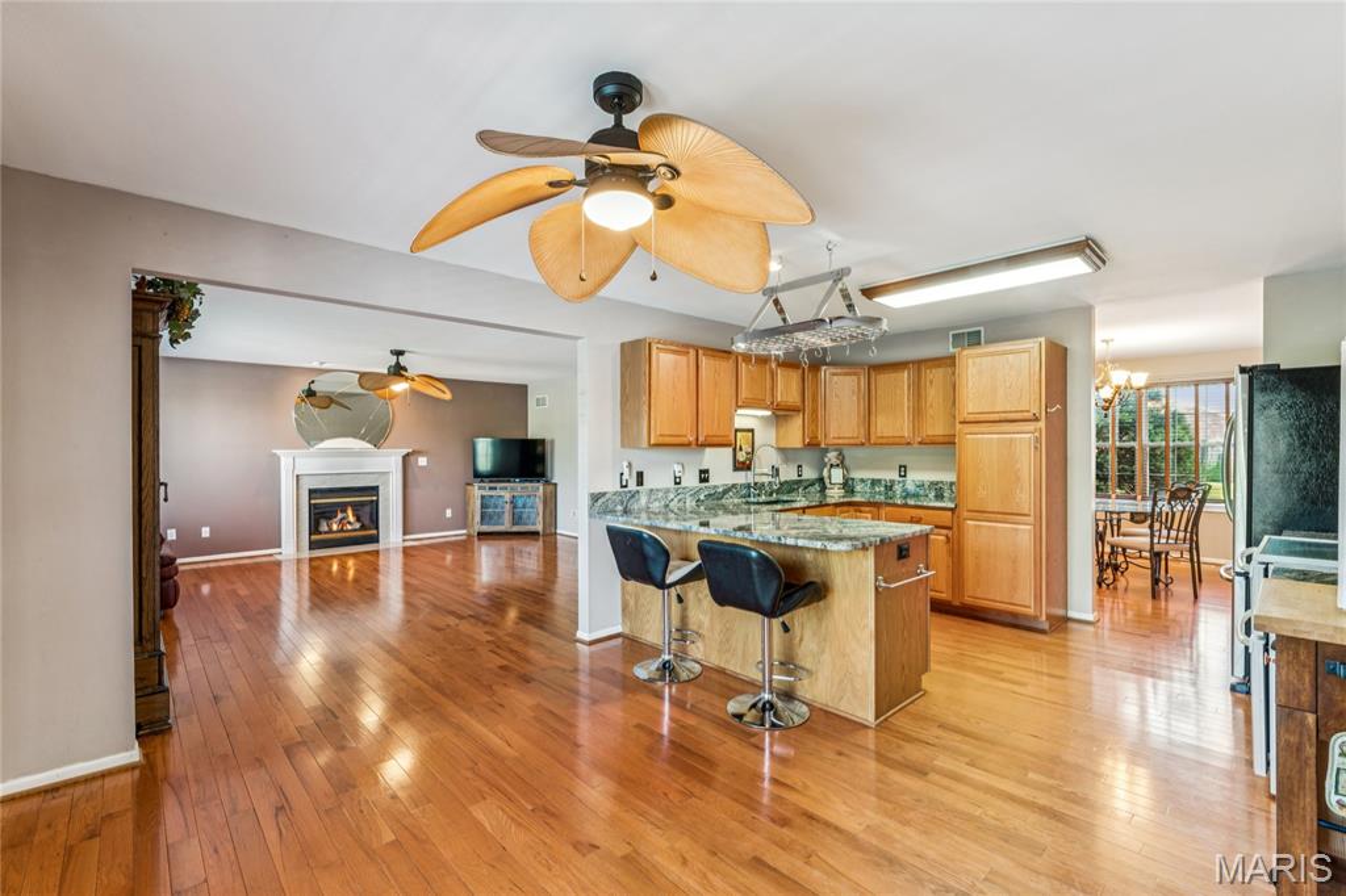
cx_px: 673
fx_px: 591
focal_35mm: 16
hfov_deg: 97.5
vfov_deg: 74.4
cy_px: 448
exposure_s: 1/1.67
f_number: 13
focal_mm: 15.8
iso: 320
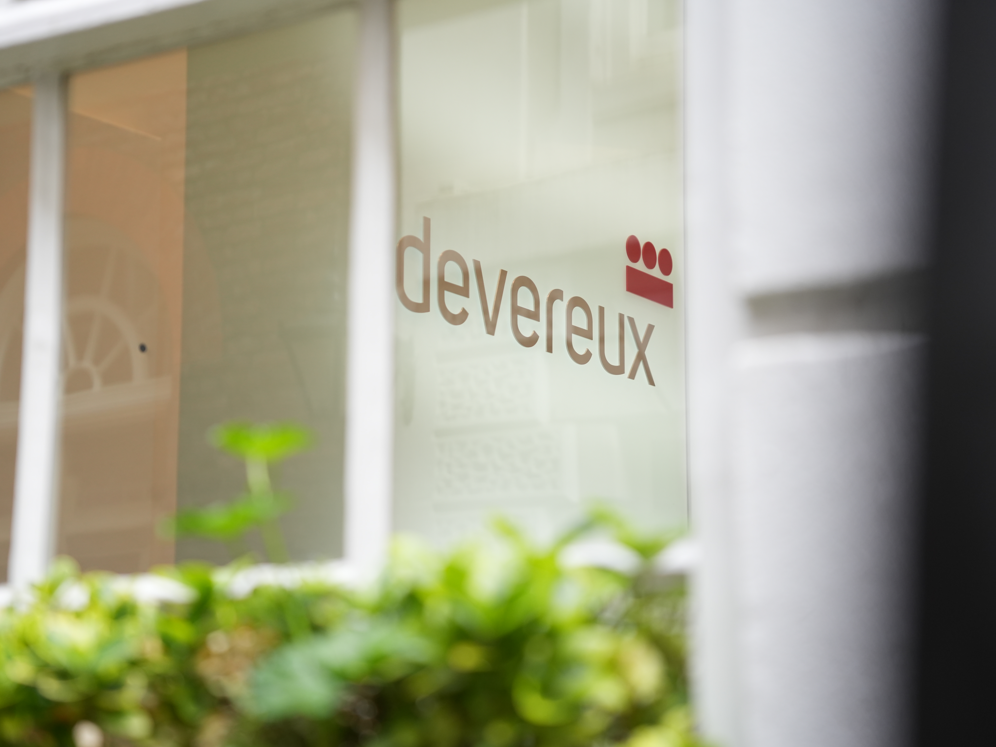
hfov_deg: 26.5
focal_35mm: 73
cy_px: 375
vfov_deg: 20.0
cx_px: 440
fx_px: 2113
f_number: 2.8
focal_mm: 67.4
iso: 640
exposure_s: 1/400
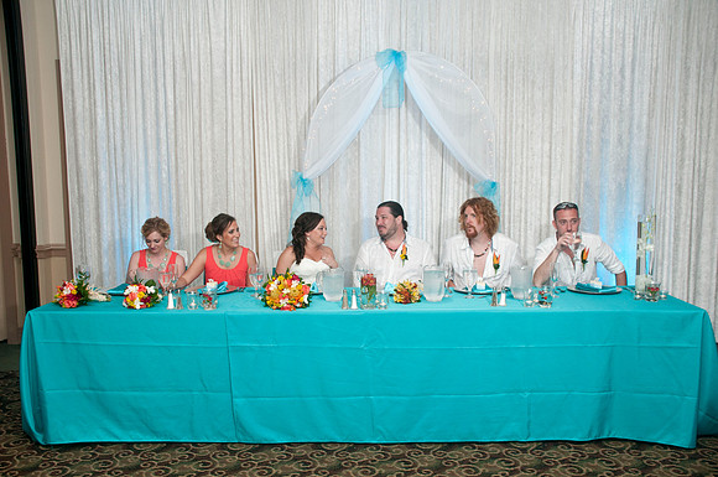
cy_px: 238
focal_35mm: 33
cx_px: 359
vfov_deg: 39.9
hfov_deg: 57.3
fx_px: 657
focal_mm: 22
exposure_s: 1/160
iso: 400
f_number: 5.6
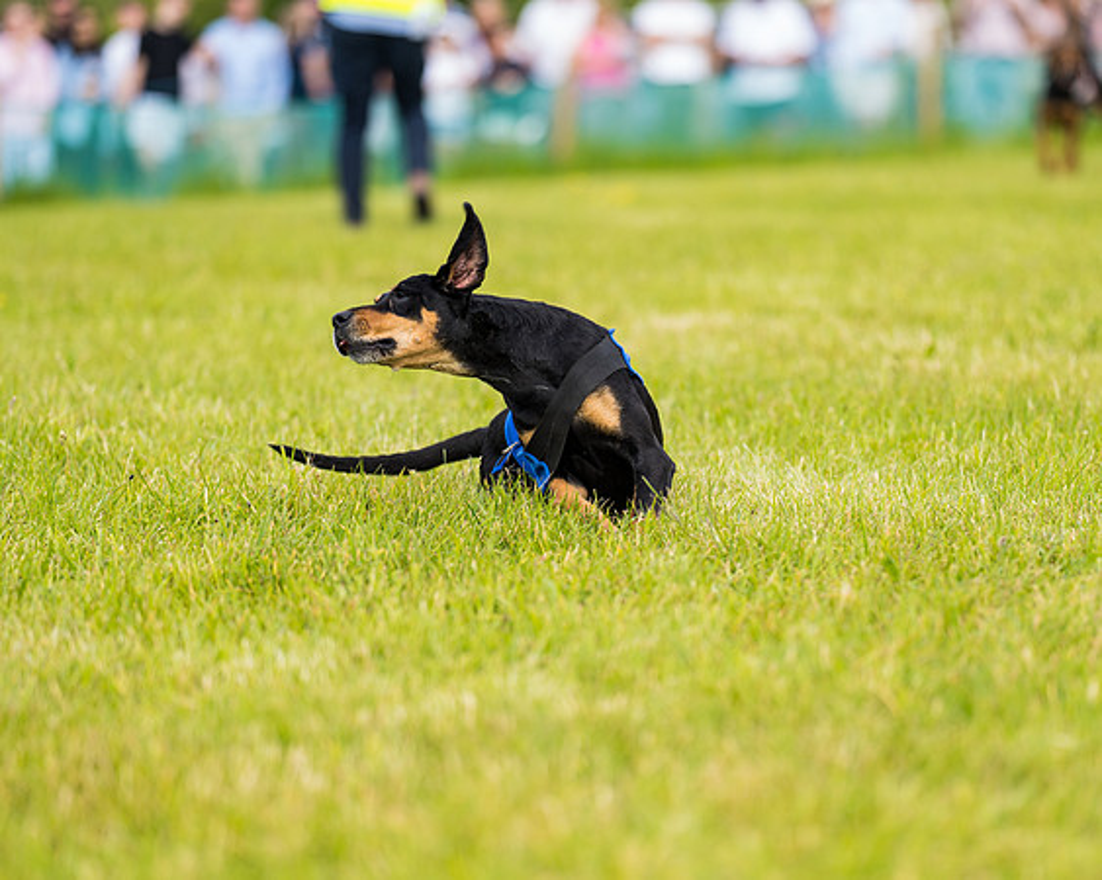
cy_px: 564
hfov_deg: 9.8
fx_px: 6430
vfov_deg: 7.8
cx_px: 683
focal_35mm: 197
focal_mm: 135
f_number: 1.8
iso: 50
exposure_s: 1/800
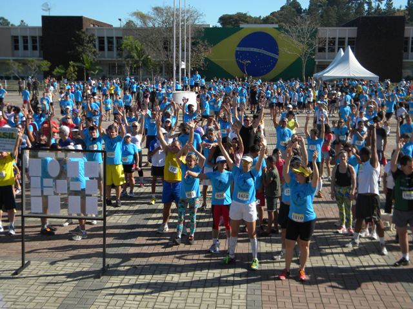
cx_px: 206
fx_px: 561
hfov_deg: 40.4
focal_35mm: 47
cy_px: 154
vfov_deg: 30.9
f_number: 3.9
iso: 80
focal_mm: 8.6
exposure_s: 1/734
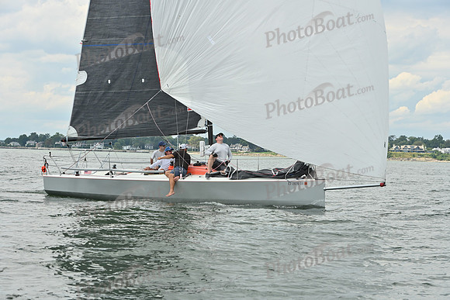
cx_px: 225
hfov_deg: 22.6
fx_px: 1125
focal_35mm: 90
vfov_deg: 15.2
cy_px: 150
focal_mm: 90
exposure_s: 1/1250
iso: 320
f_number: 7.1
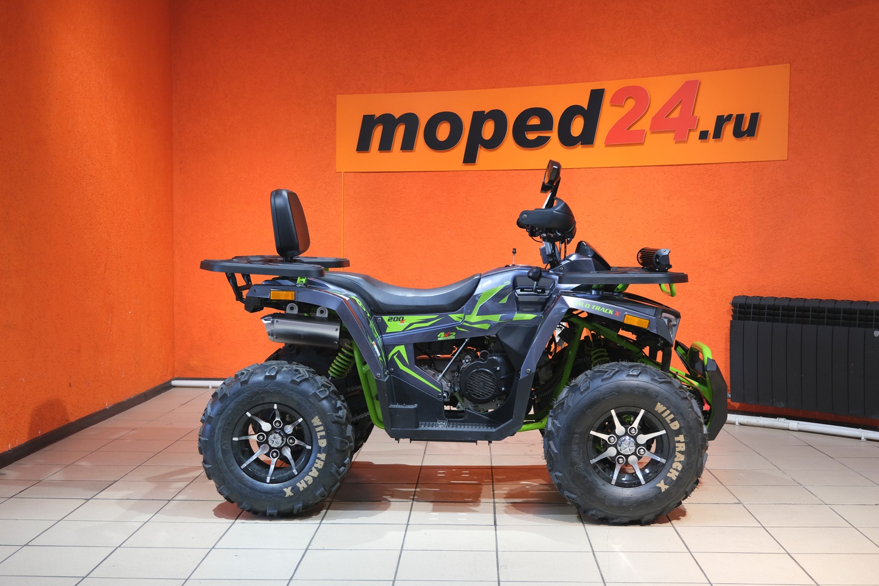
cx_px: 440
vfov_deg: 32.6
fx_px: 1001
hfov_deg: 47.4
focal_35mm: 41
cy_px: 293
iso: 1000
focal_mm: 27.5
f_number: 4
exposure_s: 1/60
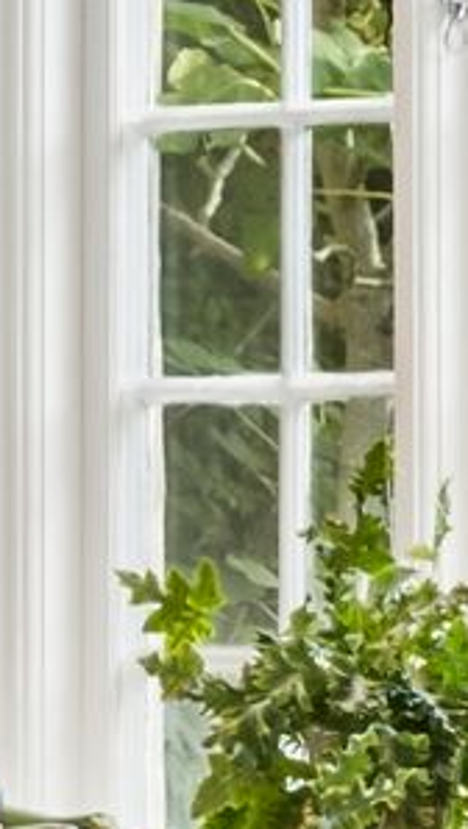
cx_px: 624
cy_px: 623
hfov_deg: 2.5
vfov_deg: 4.4
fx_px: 10924
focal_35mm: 496
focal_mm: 47
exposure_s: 1/10
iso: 160
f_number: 11
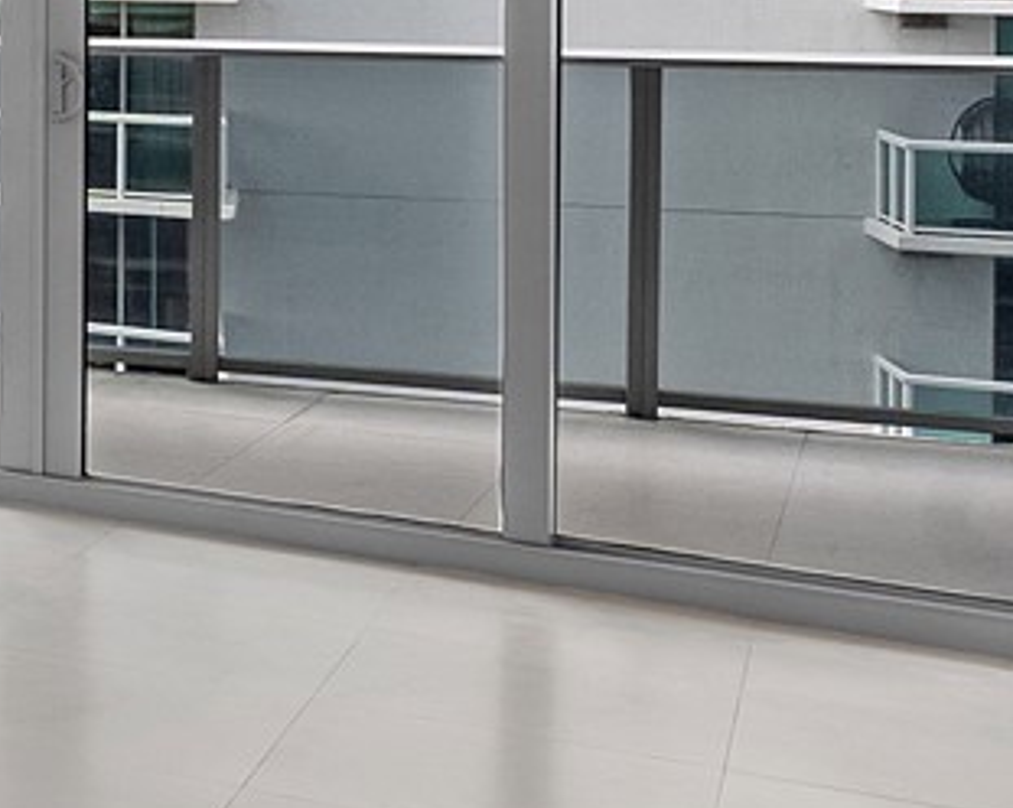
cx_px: -1042
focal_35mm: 82
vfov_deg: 17.9
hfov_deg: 16.9
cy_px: -119
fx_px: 2455
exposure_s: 1/160
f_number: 9
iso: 500
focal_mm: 16
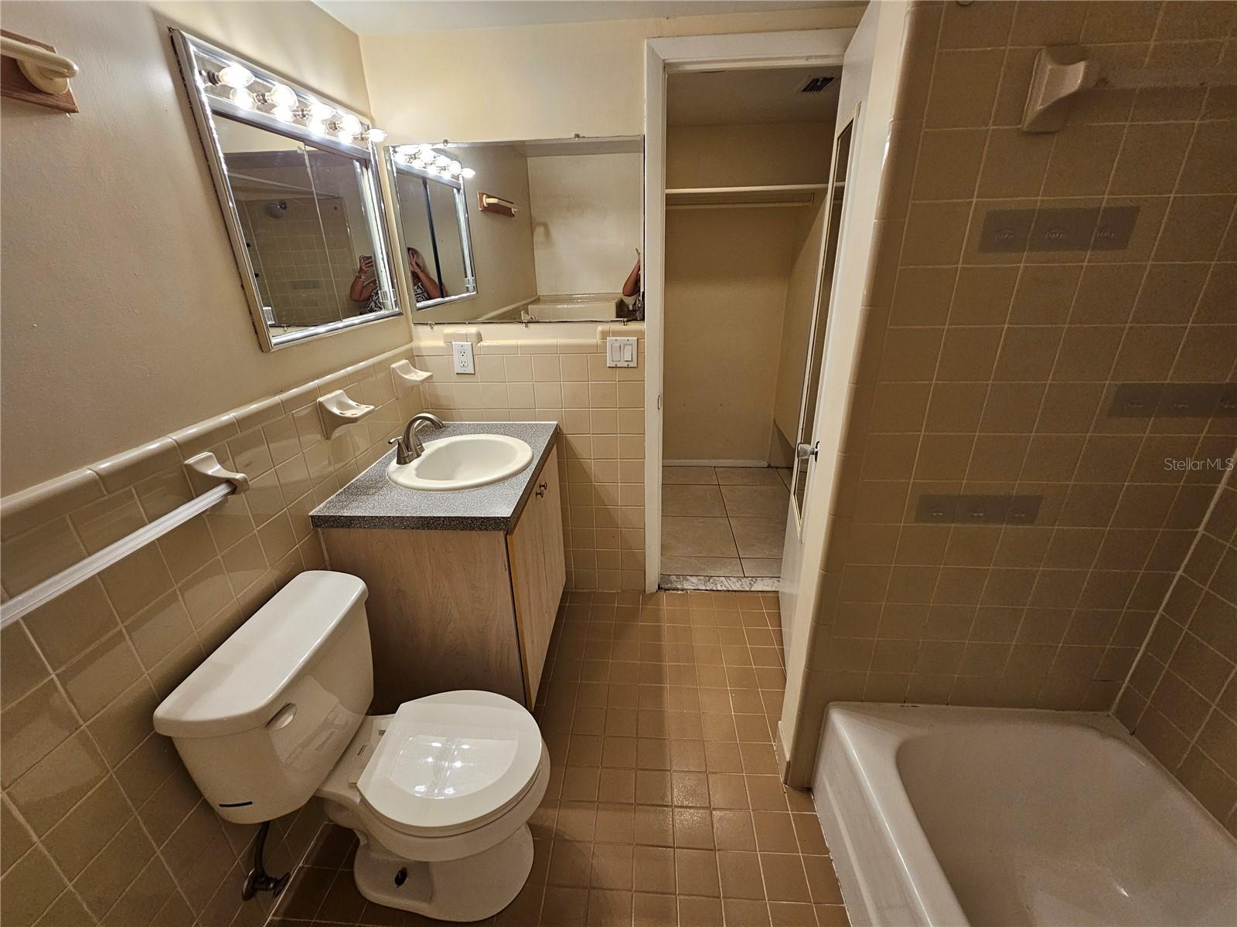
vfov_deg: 89.9
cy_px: 464
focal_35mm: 13
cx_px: 618
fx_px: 465
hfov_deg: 106.2
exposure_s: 1/60
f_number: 2.2
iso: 200
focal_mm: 2.2
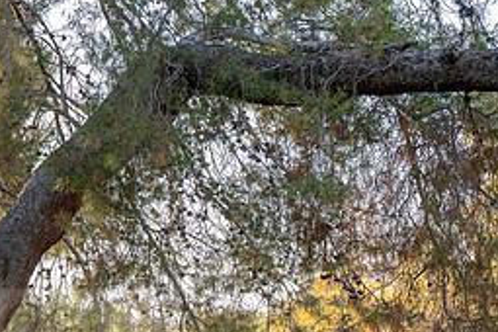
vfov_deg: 6.2
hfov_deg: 9.3
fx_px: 3057
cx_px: 14
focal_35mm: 221
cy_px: 335
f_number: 5.6
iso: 200
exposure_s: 1/200
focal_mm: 97
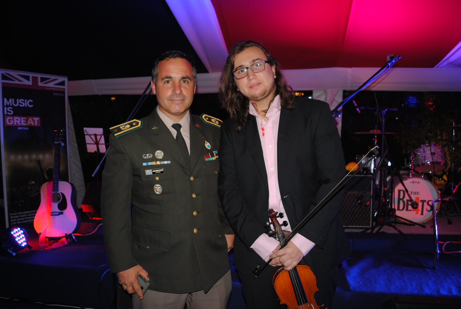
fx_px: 346
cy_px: 154
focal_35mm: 27
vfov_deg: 48.0
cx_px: 230
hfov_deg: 67.3
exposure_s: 1/60
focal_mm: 18
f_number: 3.5
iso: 200
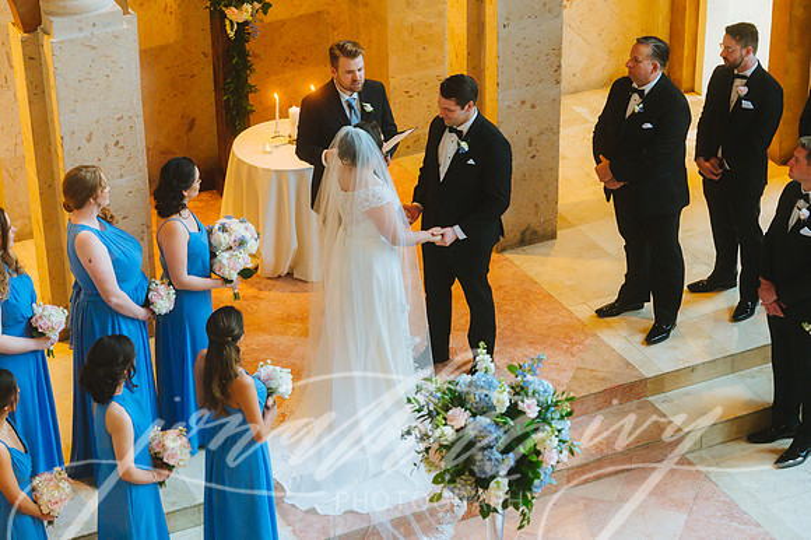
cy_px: 270
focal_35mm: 86
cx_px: 406
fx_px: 1936
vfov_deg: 15.9
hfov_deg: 23.7
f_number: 2.8
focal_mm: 86
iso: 4000
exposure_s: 1/125
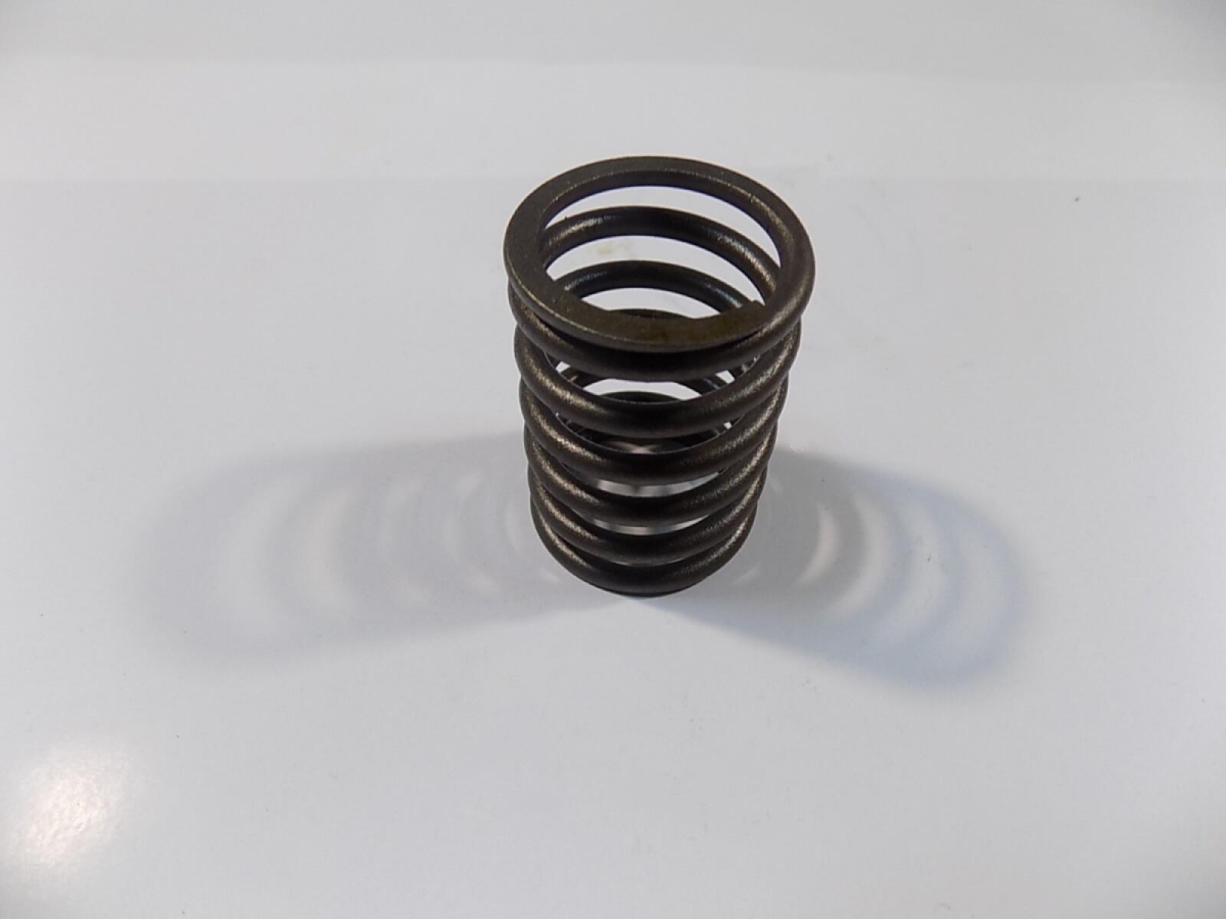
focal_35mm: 23
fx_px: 815
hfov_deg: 73.9
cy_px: 460
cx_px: 613
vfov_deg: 58.9
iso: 140
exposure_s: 1/30
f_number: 3.1
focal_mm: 4
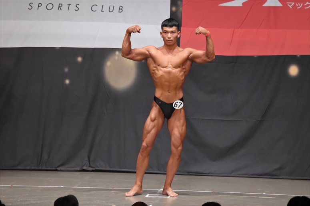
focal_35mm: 217
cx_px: 155
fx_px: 1868
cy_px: 103
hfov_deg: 9.5
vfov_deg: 6.3
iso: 6400
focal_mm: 145
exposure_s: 1/400
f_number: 5.6
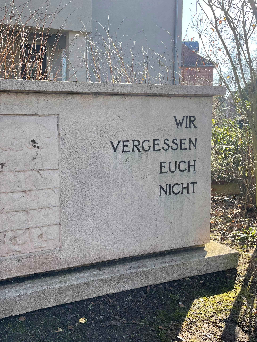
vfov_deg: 51.3
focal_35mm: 36
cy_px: 166
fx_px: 356
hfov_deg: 39.3
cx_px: 91
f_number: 1.6
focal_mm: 4.2
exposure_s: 1/629
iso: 32
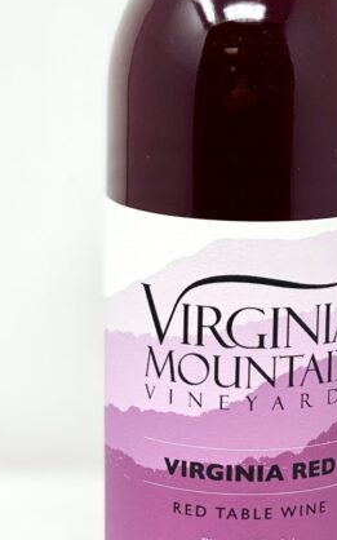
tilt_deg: -8.0
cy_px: 147
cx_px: 248
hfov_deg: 9.7
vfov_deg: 15.4
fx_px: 1985
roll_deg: -1.4
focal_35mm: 135
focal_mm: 6
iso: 40
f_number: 2
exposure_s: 1/120
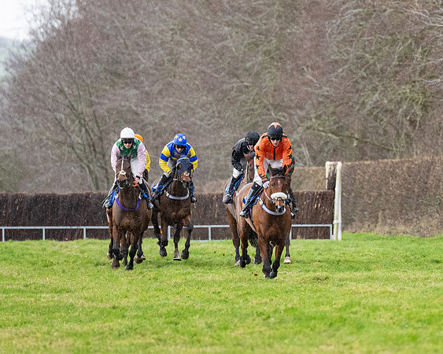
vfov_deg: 3.1
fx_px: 6578
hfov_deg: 3.9
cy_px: 146
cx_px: 316
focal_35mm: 502
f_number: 2.8
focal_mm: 200
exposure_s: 1/1000
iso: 1600
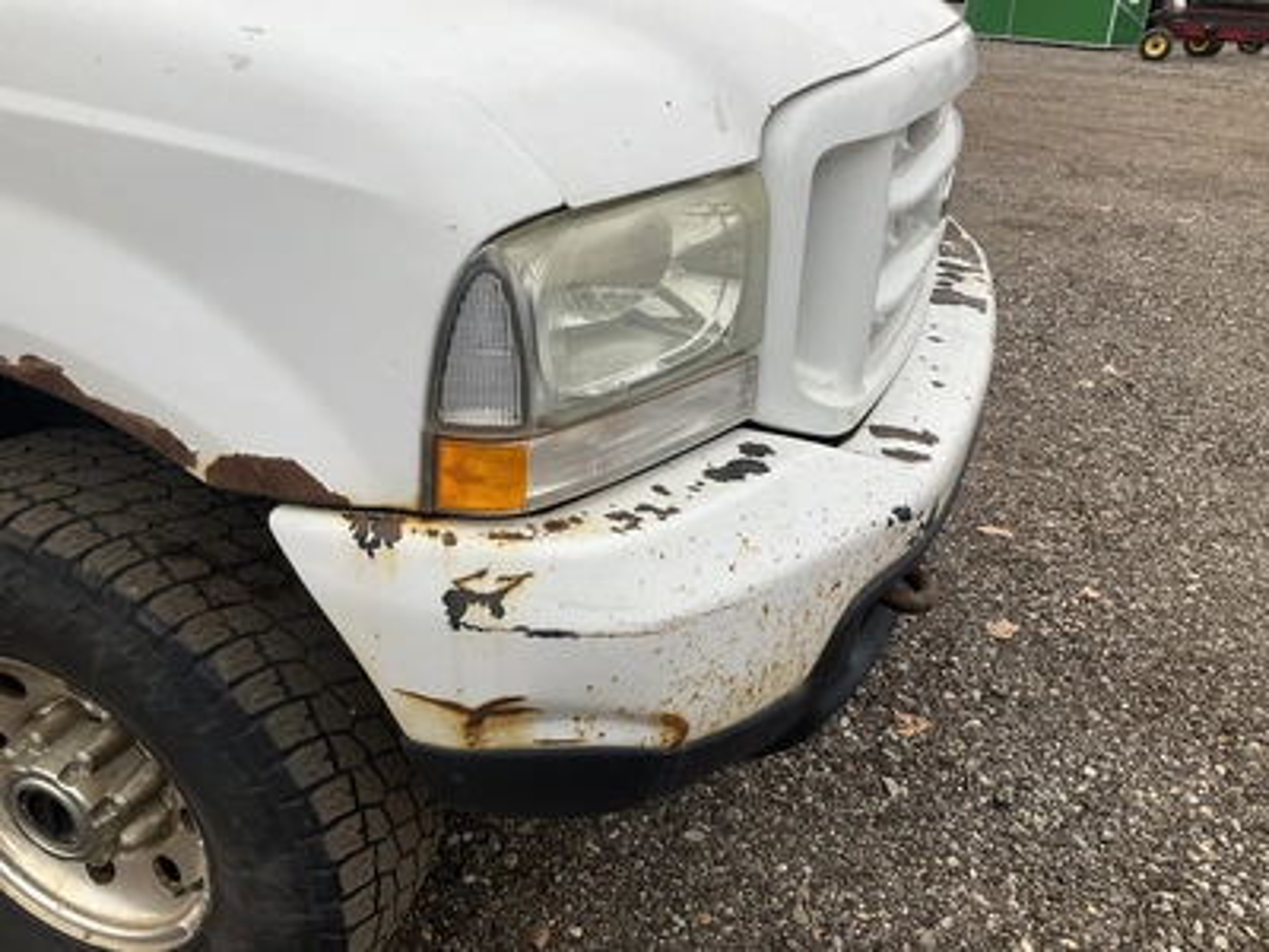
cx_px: 634
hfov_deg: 61.7
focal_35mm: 29
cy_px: 476
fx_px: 1063
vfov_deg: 48.2
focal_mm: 3
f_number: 1.8
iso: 25
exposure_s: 1/461
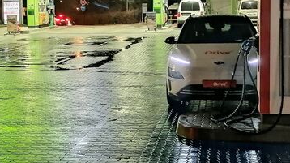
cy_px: 39
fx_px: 584
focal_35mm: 76
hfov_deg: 27.9
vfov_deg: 15.8
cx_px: 137
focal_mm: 5.3
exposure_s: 4
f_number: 1.8
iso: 640
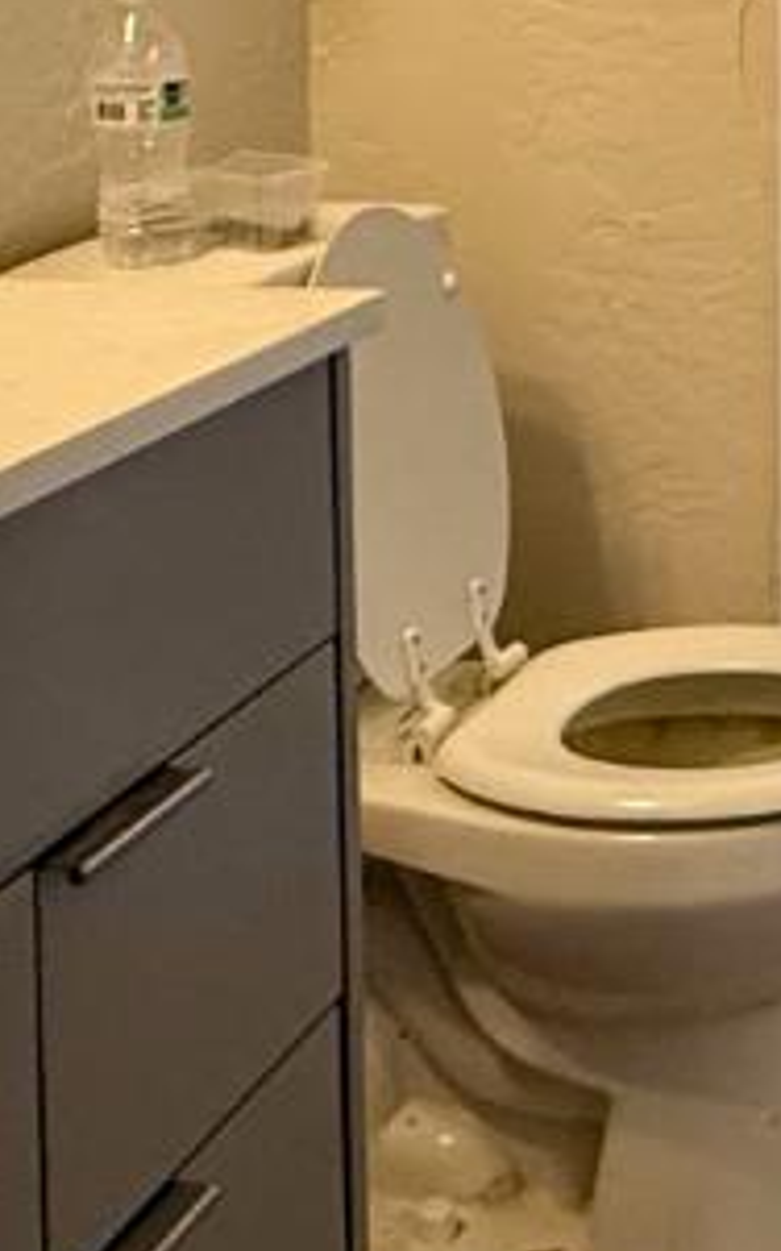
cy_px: -148
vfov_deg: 25.7
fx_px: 2521
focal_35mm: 74
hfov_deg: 16.3
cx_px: 1117
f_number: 2.2
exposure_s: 1/120
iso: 250
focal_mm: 2.22
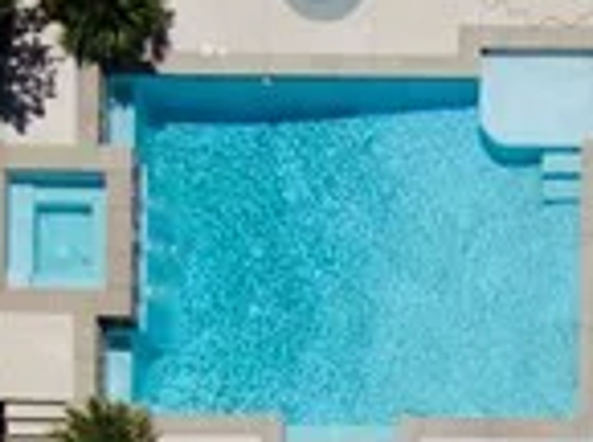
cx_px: 932
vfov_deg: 7.3
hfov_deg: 11.1
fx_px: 2905
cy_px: 1506
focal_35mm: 170
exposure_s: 1/1250
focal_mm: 4.5
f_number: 2.8
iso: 100
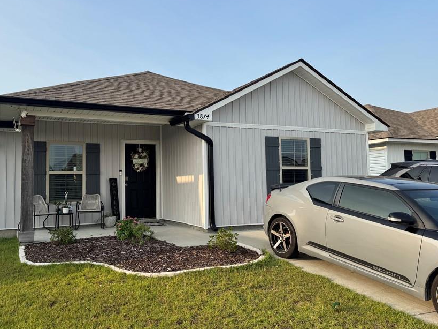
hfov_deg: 59.6
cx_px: 179
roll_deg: +1.0
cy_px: 163
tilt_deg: +4.4
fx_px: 380
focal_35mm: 30
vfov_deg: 46.8
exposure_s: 1/2174
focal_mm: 6.76
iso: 80
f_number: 1.78
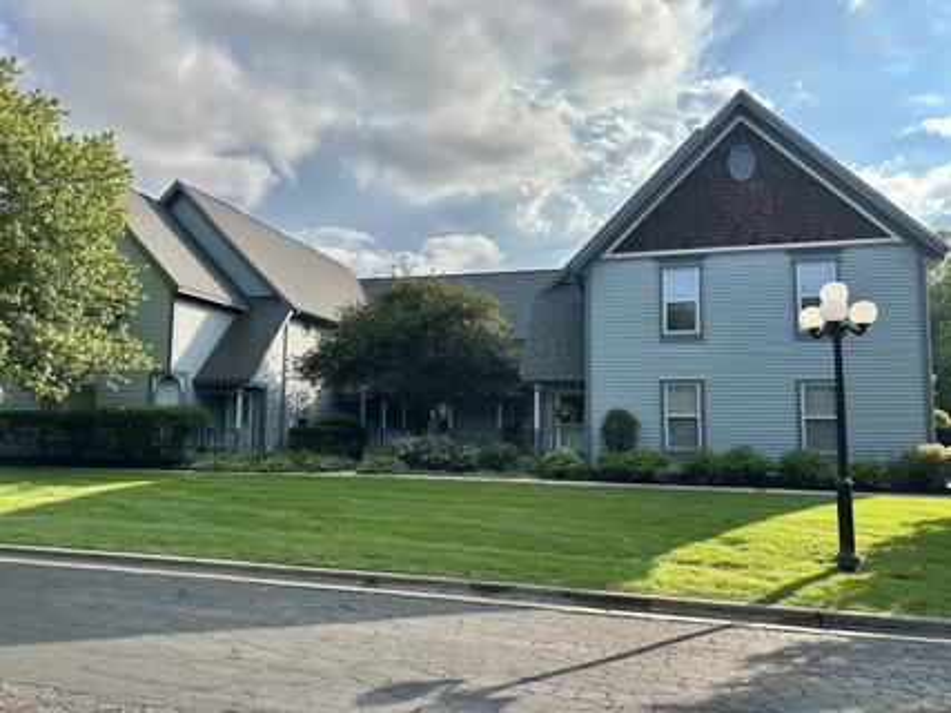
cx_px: 476
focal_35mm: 24
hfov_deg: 71.6
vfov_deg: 56.8
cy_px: 356
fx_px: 659
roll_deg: -0.5
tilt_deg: +6.9
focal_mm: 6.86
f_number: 1.78
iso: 80
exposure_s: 1/3861
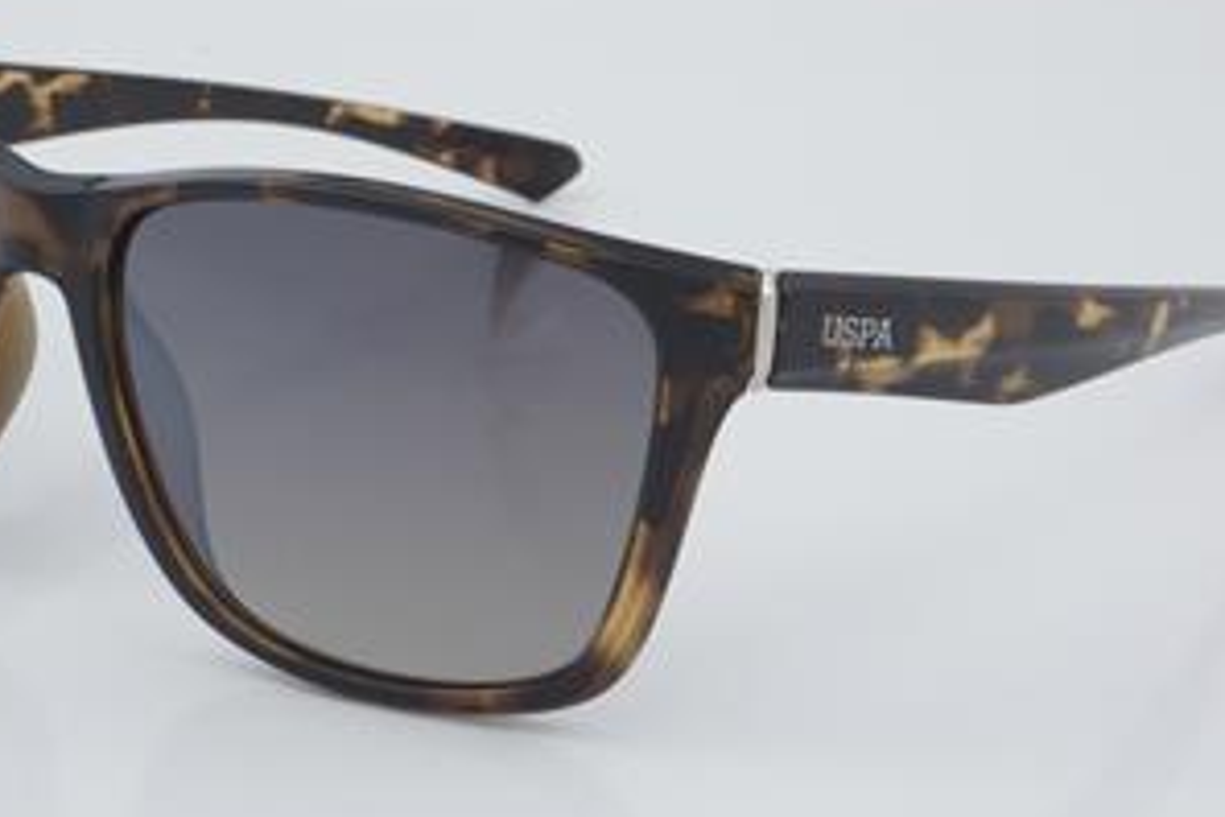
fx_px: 3437
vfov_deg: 13.5
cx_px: 507
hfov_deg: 20.2
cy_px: 359
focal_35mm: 101
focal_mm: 50
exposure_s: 1/3
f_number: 32
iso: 100
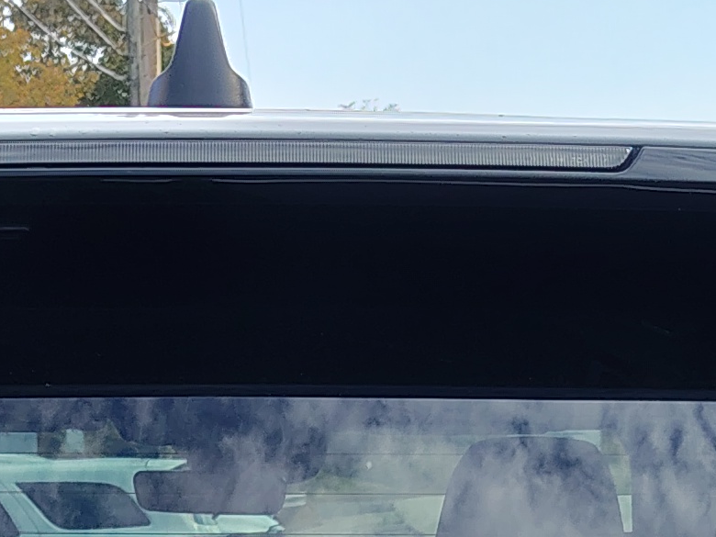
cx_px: 168
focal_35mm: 126
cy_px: 1301
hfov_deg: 15.6
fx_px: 2606
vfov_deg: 10.2
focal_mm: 5.56
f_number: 1.8
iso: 100
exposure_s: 1/613
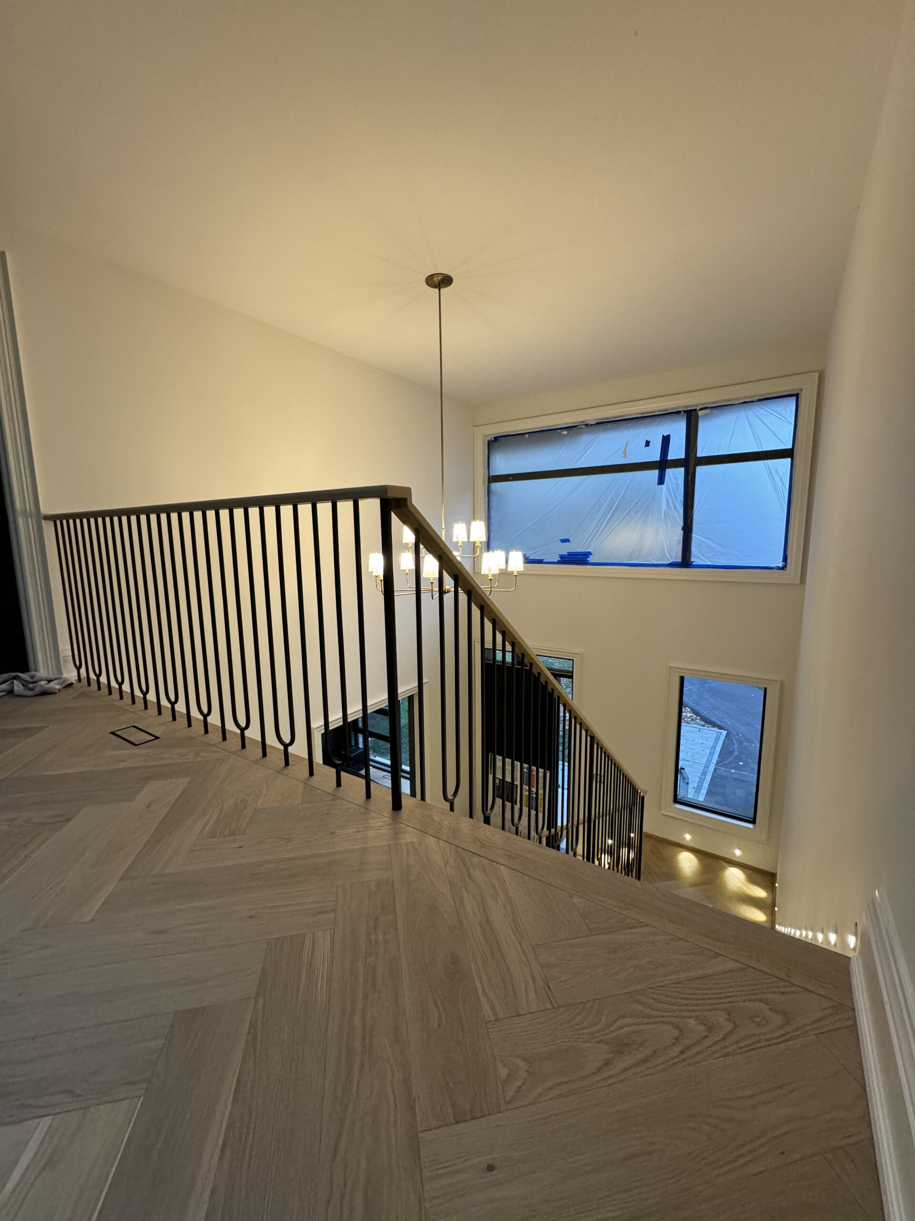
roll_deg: +1.0
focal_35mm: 14
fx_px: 493
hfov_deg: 85.7
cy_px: 610
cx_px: 458
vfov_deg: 102.1
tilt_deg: -9.1
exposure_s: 1/120
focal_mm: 2.22
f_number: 2.2
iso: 320
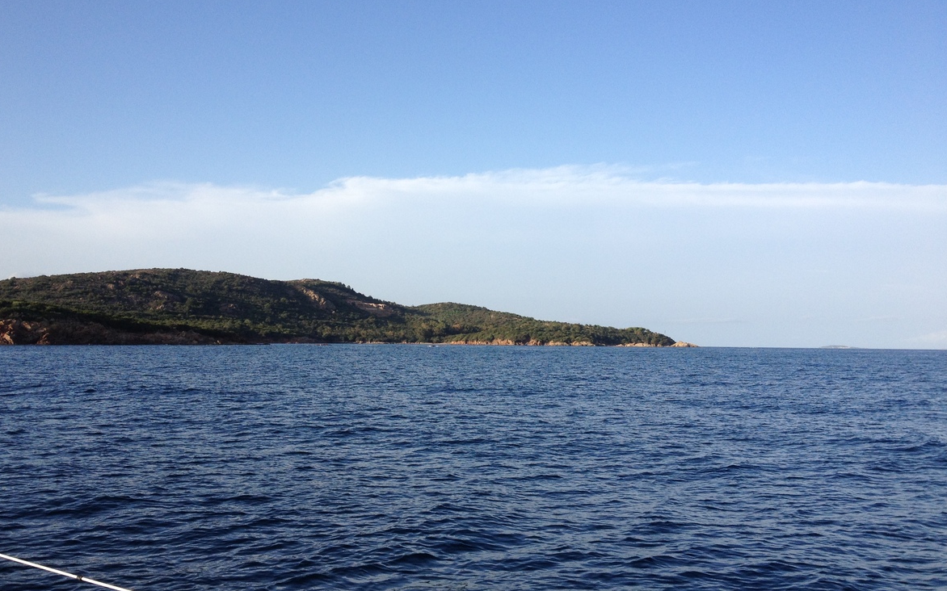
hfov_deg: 51.5
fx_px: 981
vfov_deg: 33.6
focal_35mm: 38
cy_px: 291
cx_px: 464
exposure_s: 1/1255
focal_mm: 4.28
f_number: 2.4
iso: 64
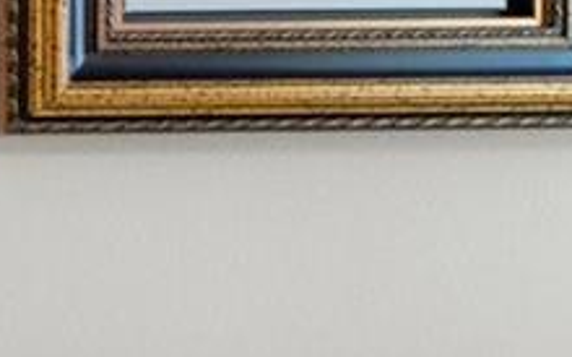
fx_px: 1962
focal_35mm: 126
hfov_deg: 10.4
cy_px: 422
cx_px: -1248
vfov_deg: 10.2
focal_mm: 17
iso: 400
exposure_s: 1/13
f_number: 8
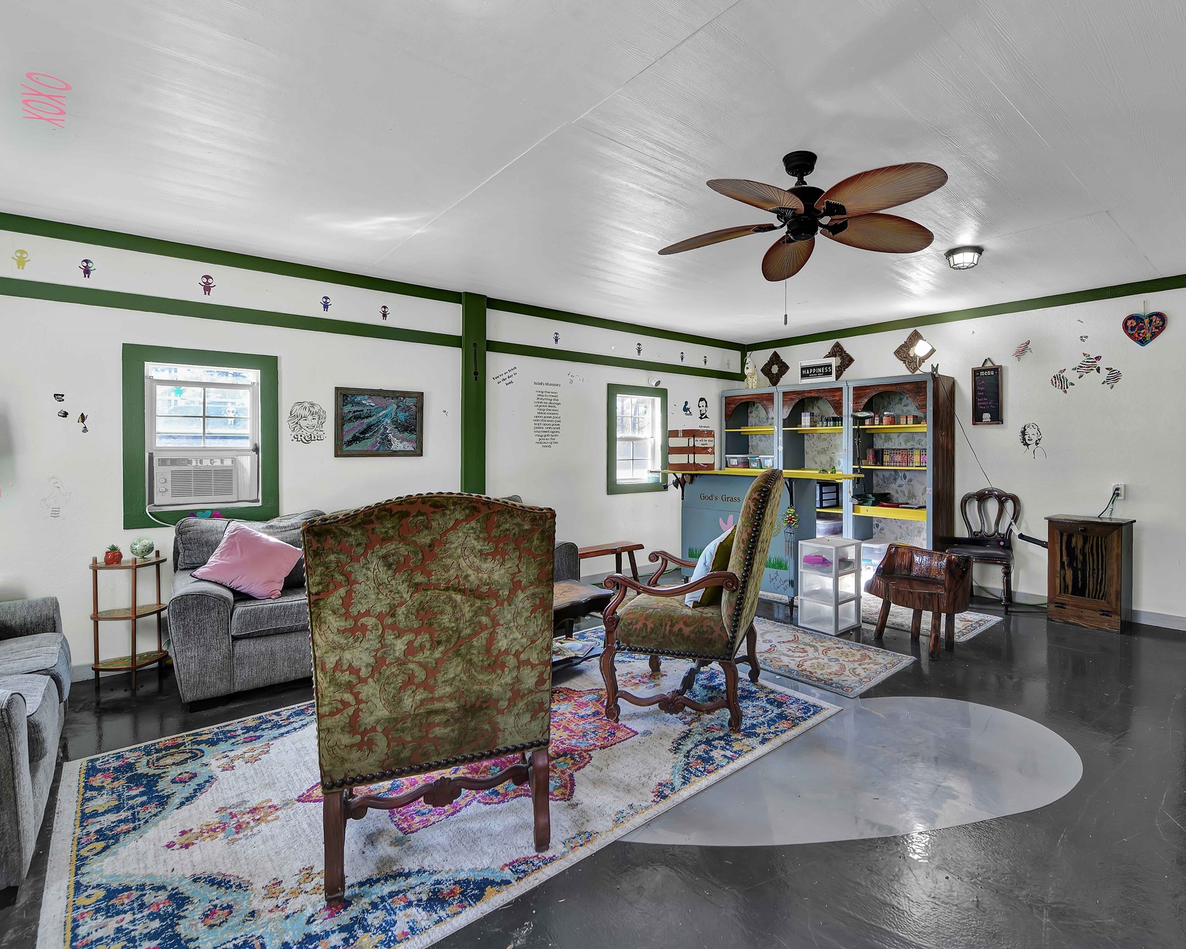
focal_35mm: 16
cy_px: 468
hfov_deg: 92.3
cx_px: 693
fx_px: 562
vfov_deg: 80.4
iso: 100
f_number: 8
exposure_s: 1/5
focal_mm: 14
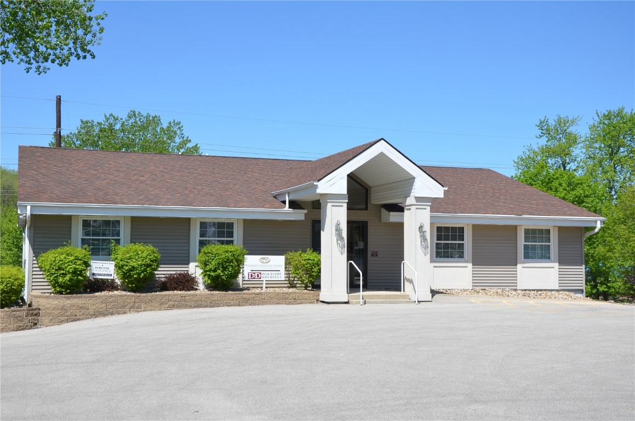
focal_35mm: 48
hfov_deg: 41.2
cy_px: 210
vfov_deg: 28.0
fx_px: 845
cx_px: 318
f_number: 8
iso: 100
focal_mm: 32
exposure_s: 1/250
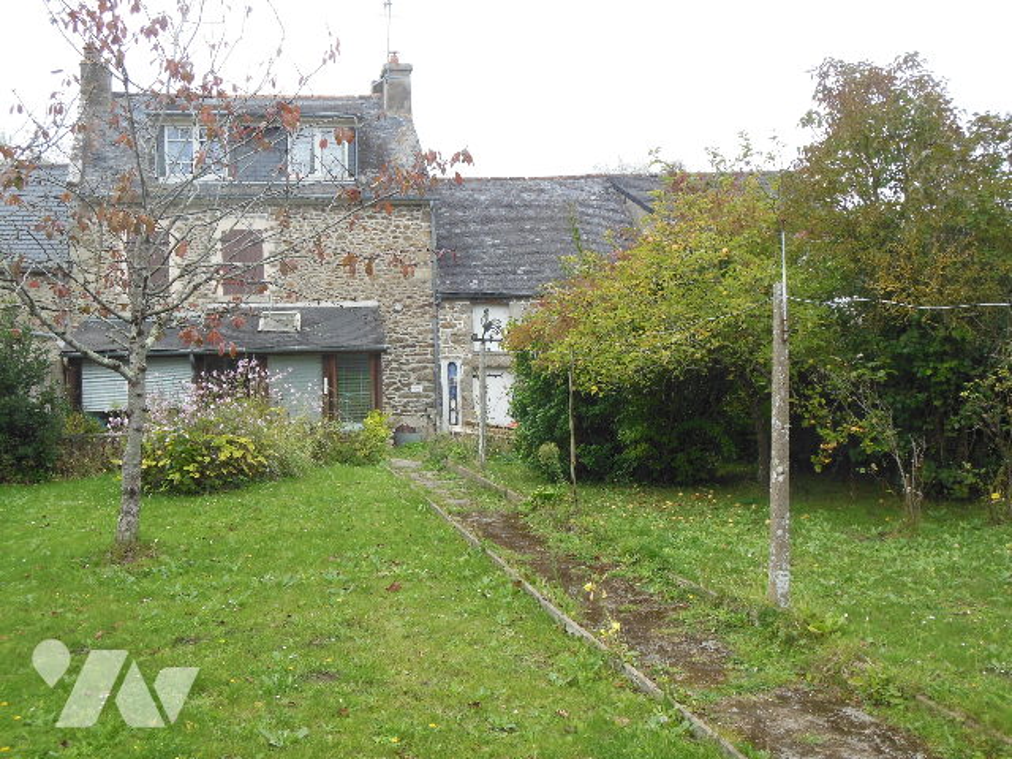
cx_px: 506
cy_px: 380
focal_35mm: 38
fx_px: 1111
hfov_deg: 49.0
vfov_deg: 37.7
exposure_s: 1/125
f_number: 3.6
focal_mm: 6.8
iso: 125
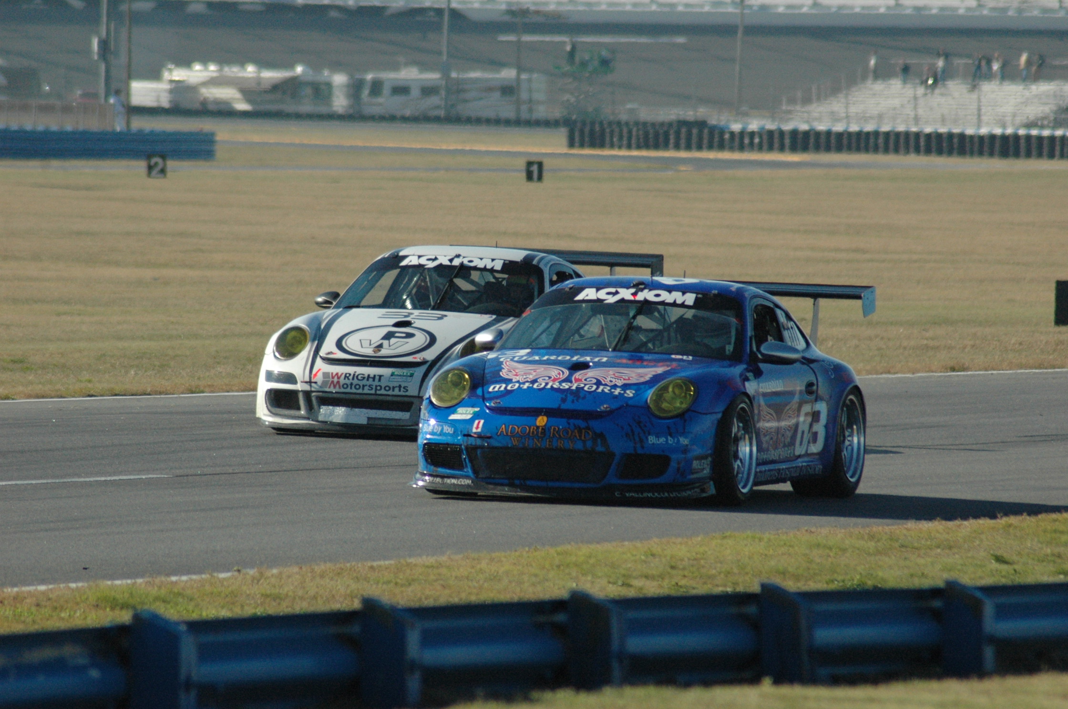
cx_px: 534
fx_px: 13334
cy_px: 354
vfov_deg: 3.0
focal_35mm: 450
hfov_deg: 4.6
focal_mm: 300
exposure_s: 1/2500
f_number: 6.3
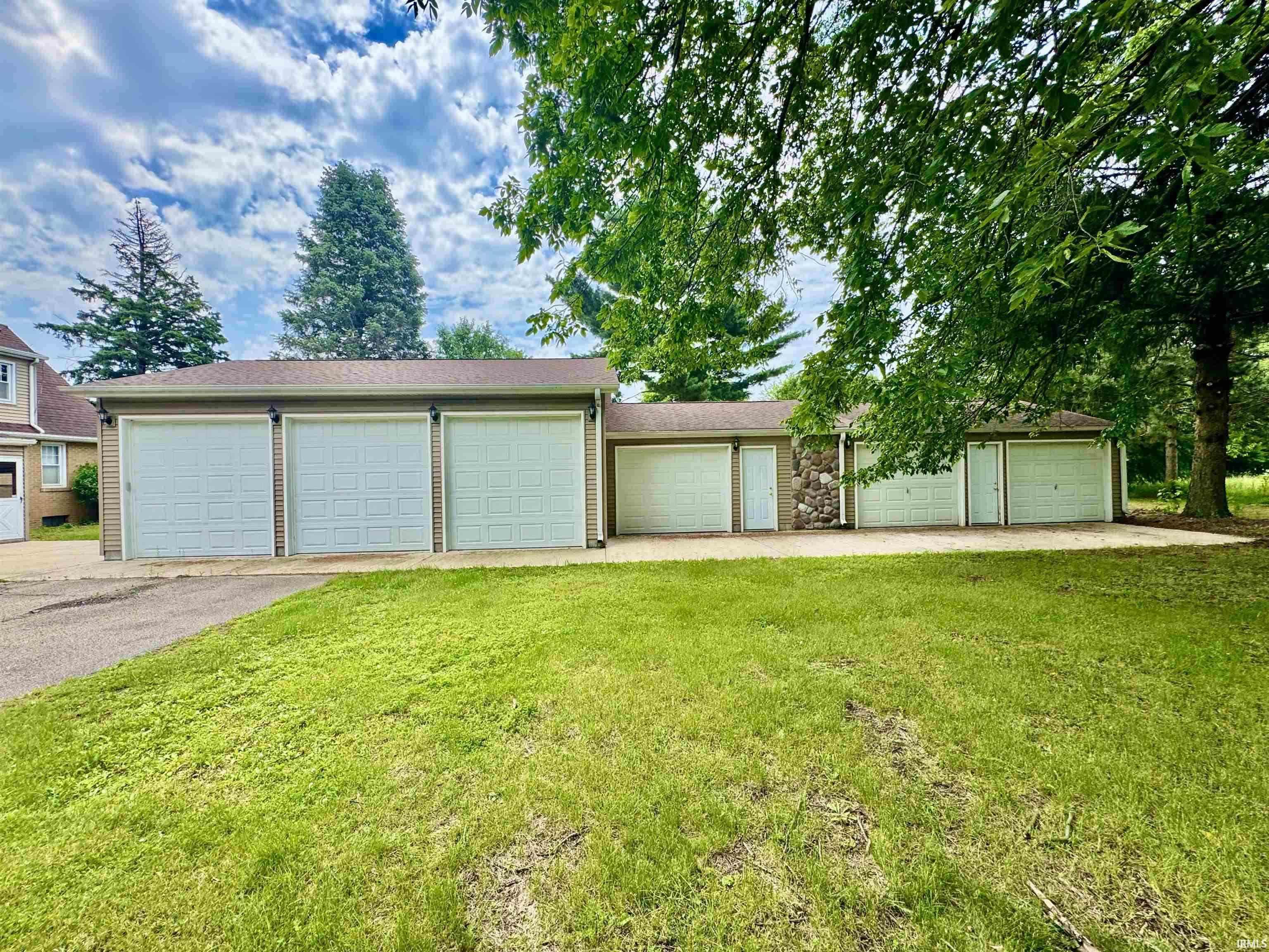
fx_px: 513
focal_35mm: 14
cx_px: 634
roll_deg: +1.8
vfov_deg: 85.7
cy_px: 476
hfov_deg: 102.1
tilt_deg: +1.4
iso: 40
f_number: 2.2
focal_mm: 2.22
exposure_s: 1/445
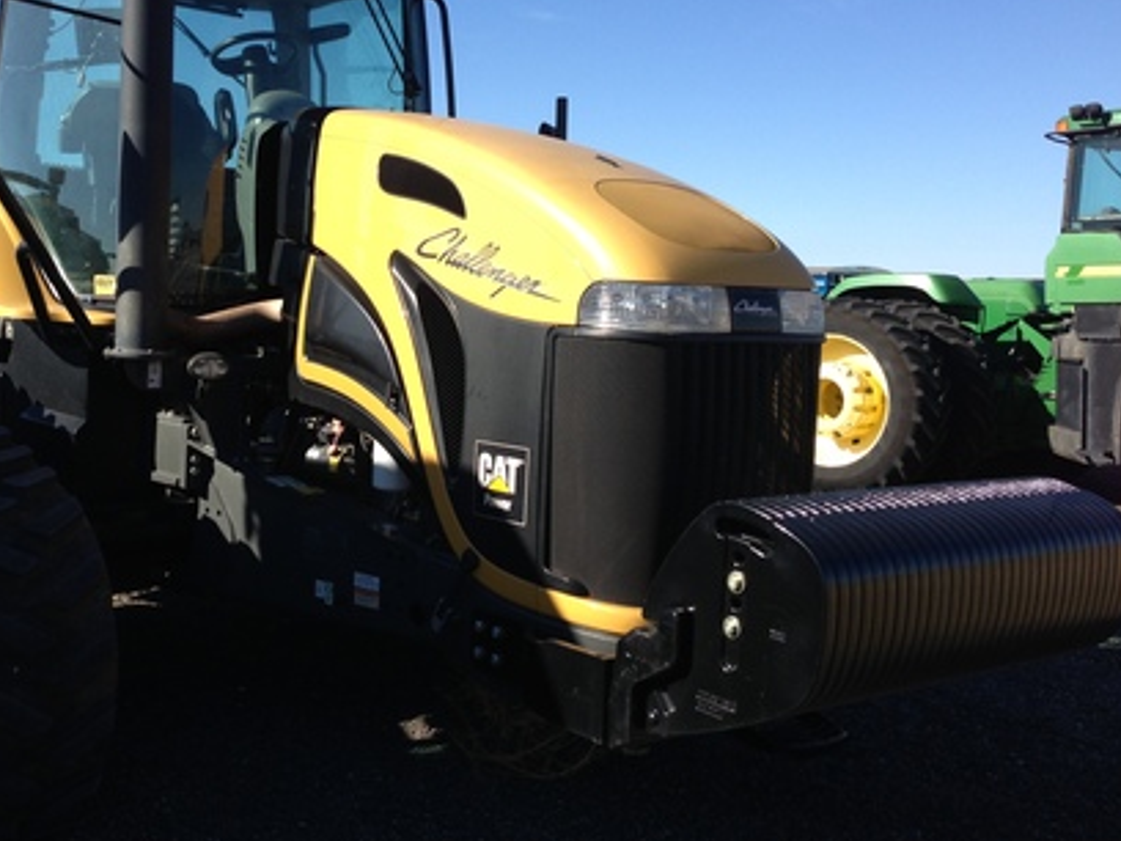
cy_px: 344
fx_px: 1425
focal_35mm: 44
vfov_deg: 32.8
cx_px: 382
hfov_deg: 42.4
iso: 50
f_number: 2.4
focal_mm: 4.13
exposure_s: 1/917
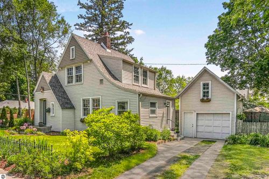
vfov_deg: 78.8
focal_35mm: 15
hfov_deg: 101.9
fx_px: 109
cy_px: 90
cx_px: 134
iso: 2000
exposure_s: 1/4000
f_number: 10
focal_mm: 14.6
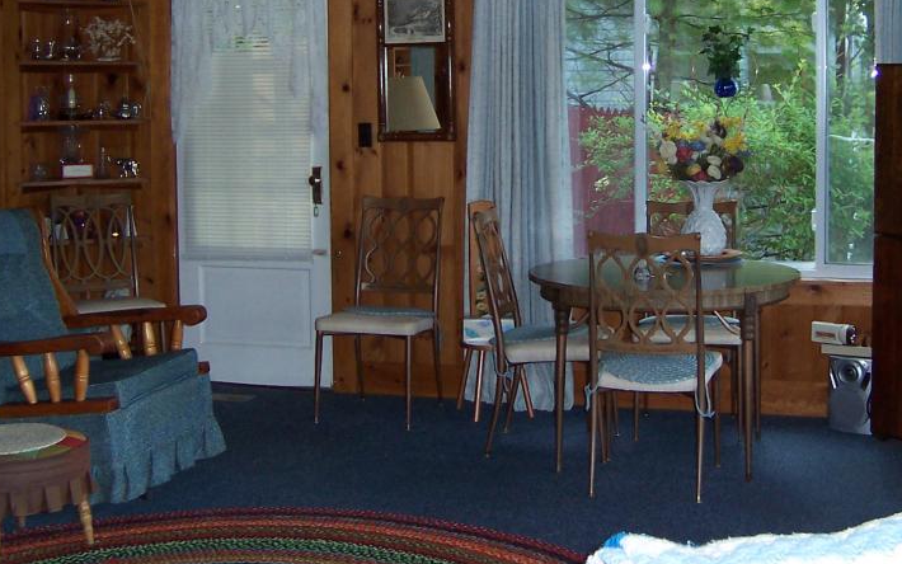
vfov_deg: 23.2
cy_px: 117
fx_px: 1352
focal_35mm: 55
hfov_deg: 36.8
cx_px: 537
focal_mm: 5.6
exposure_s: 1/60
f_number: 2.8
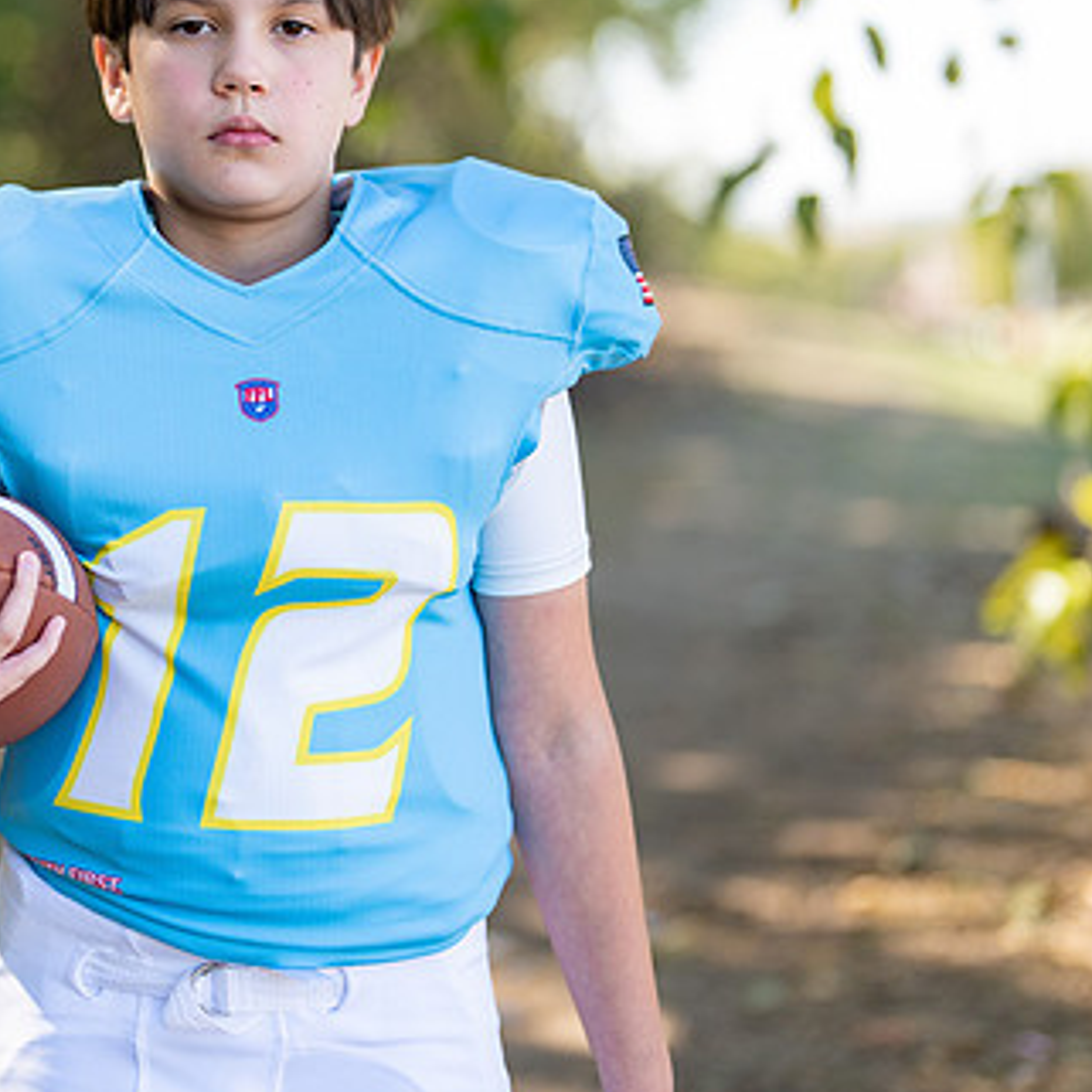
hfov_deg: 18.0
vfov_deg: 18.0
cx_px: 236
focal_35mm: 96
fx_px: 3426
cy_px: 290
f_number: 1.2
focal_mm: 50
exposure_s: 1/1250
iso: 100
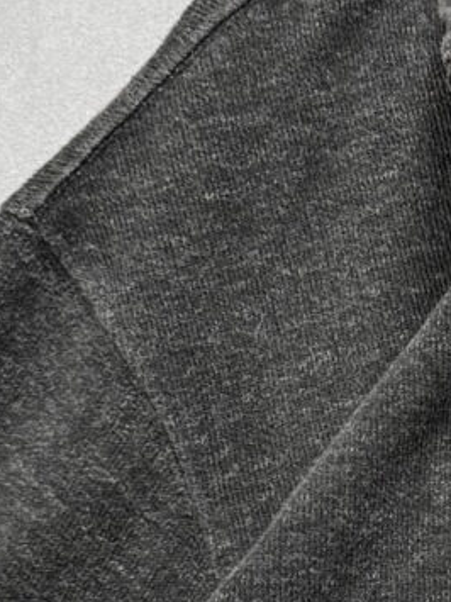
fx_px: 3007
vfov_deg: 11.0
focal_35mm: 173
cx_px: 887
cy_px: 906
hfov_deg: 8.2
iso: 250
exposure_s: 1/60
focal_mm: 6.76
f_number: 1.78
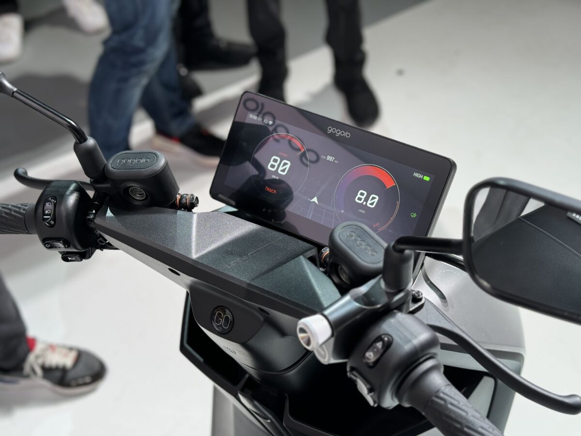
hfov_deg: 39.7
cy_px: 218
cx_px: 290
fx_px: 806
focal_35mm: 48
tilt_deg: -43.1
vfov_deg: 30.3
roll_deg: +9.5
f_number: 1.78
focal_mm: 6.76
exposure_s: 1/174
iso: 80
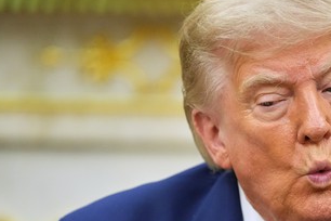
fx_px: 3843
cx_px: 281
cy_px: 185
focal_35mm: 418
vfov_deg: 3.3
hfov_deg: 4.9
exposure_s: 1/500
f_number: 2.8
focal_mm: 200
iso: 3200
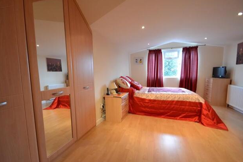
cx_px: 122
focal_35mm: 16
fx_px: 108
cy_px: 84
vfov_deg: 73.7
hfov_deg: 96.7
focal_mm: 10
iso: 1250
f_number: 3.5
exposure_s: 1/60
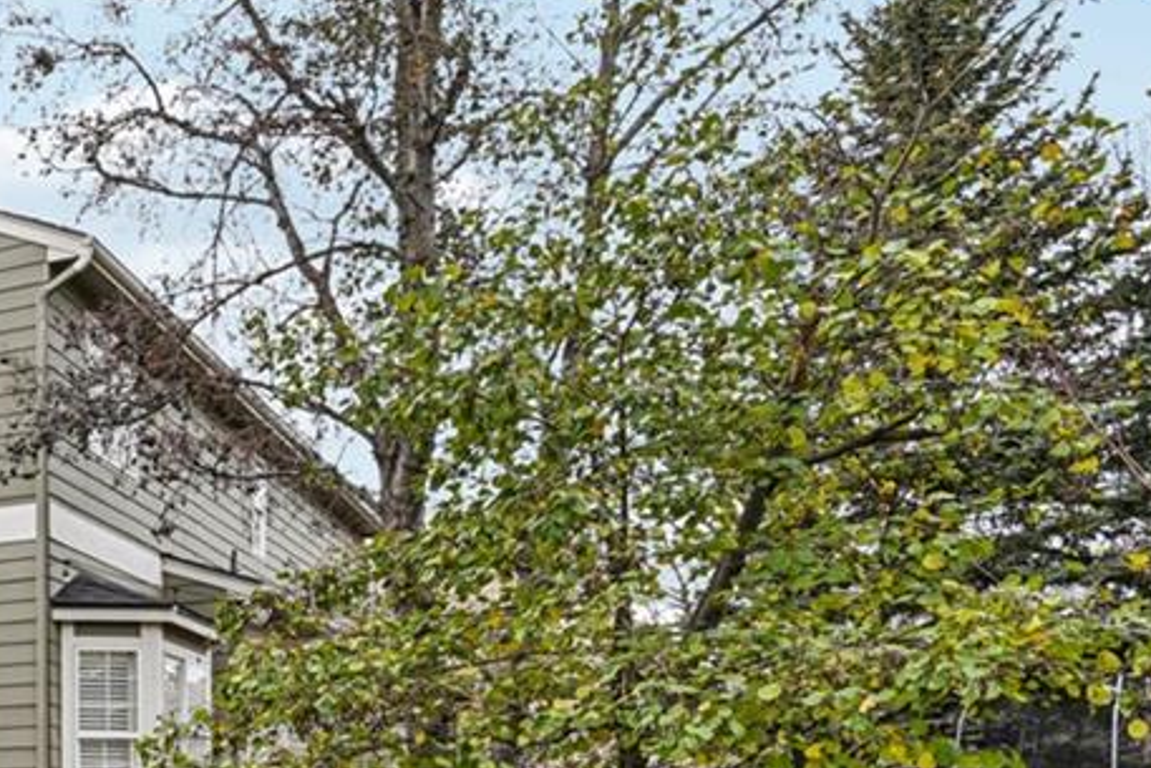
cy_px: 823
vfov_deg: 25.7
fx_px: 1567
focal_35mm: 49
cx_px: -471
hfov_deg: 29.3
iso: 64
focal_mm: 14
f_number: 8
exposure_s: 1/40
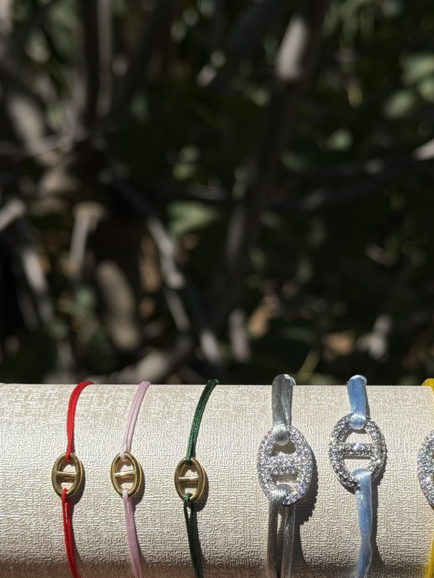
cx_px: 270
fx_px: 1287
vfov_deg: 25.3
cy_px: 354
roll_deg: +4.1
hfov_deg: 19.1
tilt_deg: -37.1
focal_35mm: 77
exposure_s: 1/20408
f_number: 1.78
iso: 80
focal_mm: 6.76
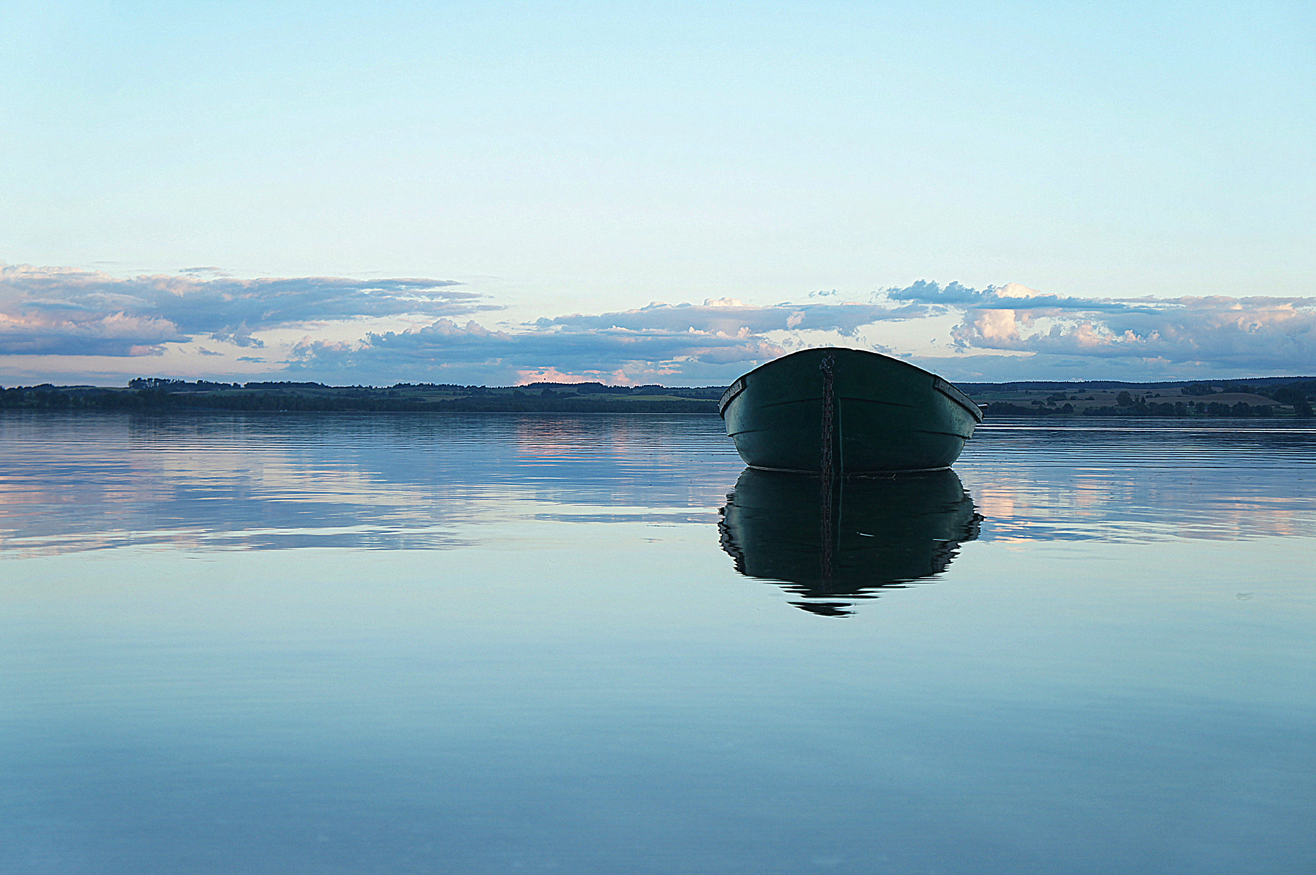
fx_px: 1917
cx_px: 658
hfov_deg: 37.9
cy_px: 438
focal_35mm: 52
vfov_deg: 25.7
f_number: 5.6
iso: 200
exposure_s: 1/40
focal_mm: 35
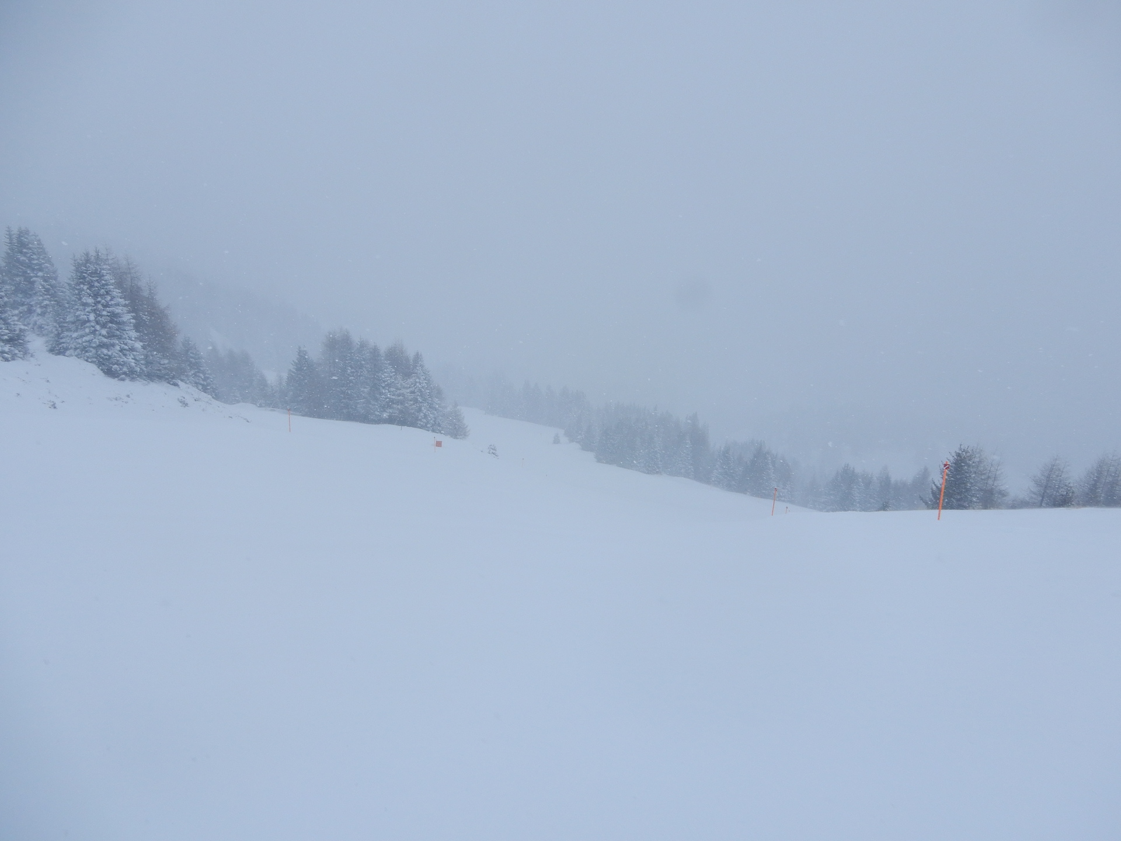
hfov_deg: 71.6
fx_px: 777
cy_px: 420
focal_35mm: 24
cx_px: 560
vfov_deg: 56.8
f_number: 4
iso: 80
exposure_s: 1/1600
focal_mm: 4.3
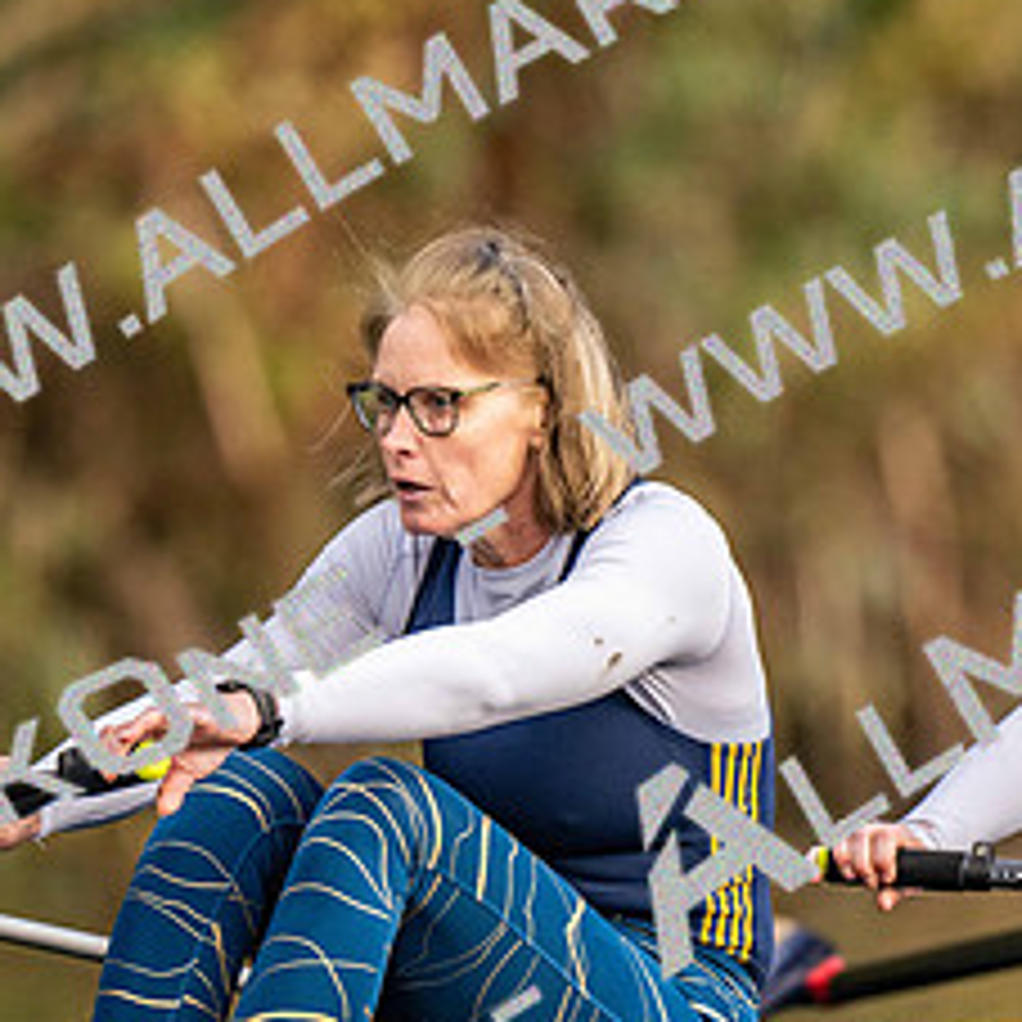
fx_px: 43457
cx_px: 252
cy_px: 552
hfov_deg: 1.3
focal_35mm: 1301
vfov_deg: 1.3
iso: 1400
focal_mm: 600
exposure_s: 1/2500
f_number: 4
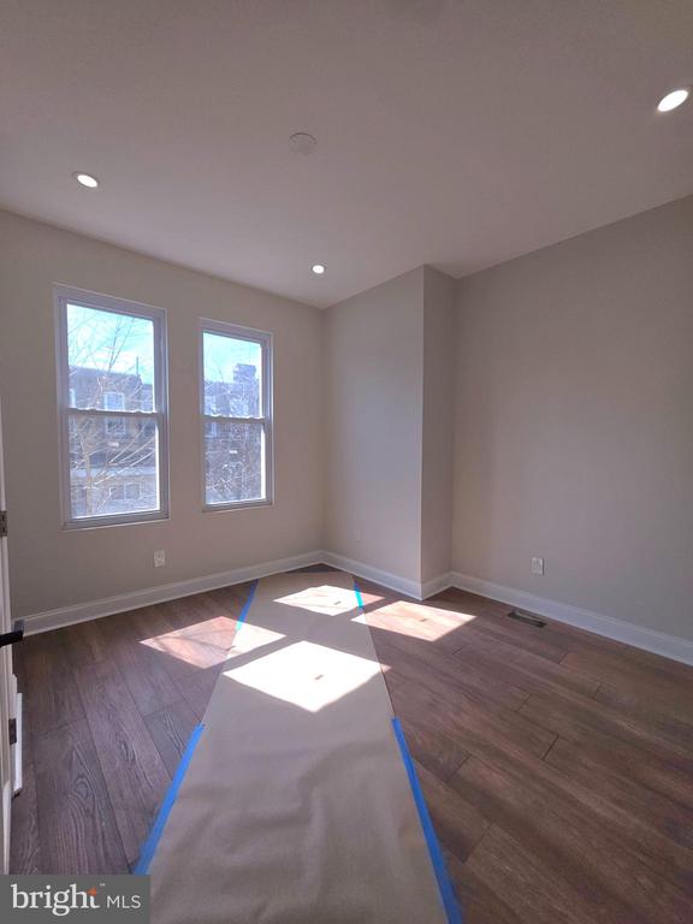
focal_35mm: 13
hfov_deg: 89.9
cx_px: 346
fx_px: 347
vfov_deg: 106.2
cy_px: 462
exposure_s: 1/455
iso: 20
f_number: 1.9
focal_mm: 2.2
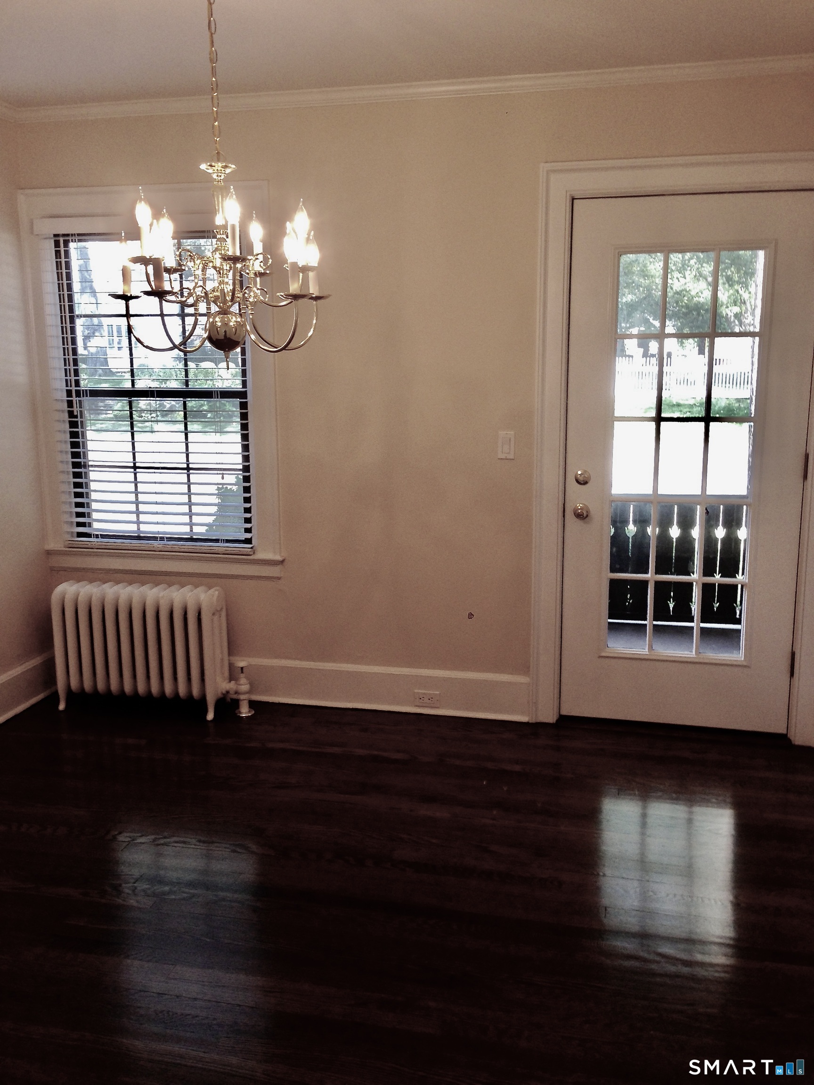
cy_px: 542
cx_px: 407
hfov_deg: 42.9
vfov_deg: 55.4
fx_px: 1035
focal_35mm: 33
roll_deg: +0.6
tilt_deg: -9.9
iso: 64
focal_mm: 4.12
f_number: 2.4
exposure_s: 1/60
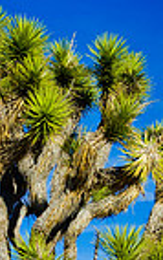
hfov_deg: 8.8
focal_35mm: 150
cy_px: 324
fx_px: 1061
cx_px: 27
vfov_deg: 13.5
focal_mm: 31
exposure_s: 1/2000
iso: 640
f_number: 5
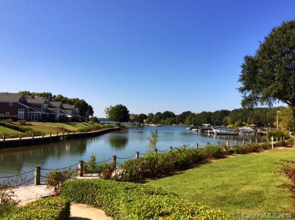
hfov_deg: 60.0
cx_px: 148
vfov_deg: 46.7
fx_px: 255
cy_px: 110
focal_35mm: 30
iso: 40
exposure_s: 1/4566
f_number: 2.2
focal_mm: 4.12
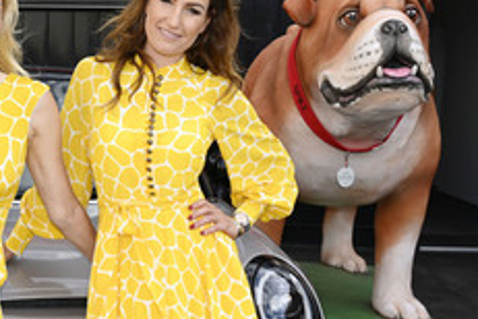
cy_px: 207
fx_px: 1009
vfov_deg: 17.9
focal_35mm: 76
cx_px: 121
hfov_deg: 26.3
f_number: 9
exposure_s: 1/160
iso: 200
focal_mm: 39
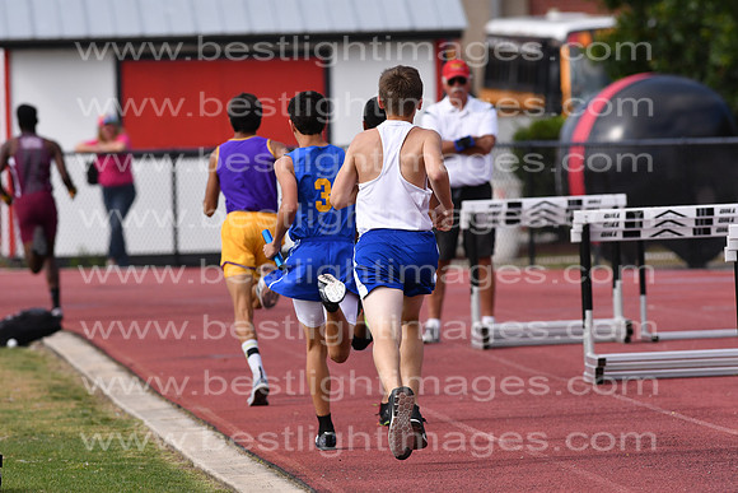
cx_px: 369
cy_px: 246
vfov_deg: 3.1
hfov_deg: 4.6
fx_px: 9227
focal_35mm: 450
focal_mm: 300
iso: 400
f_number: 5.6
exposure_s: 1/2000
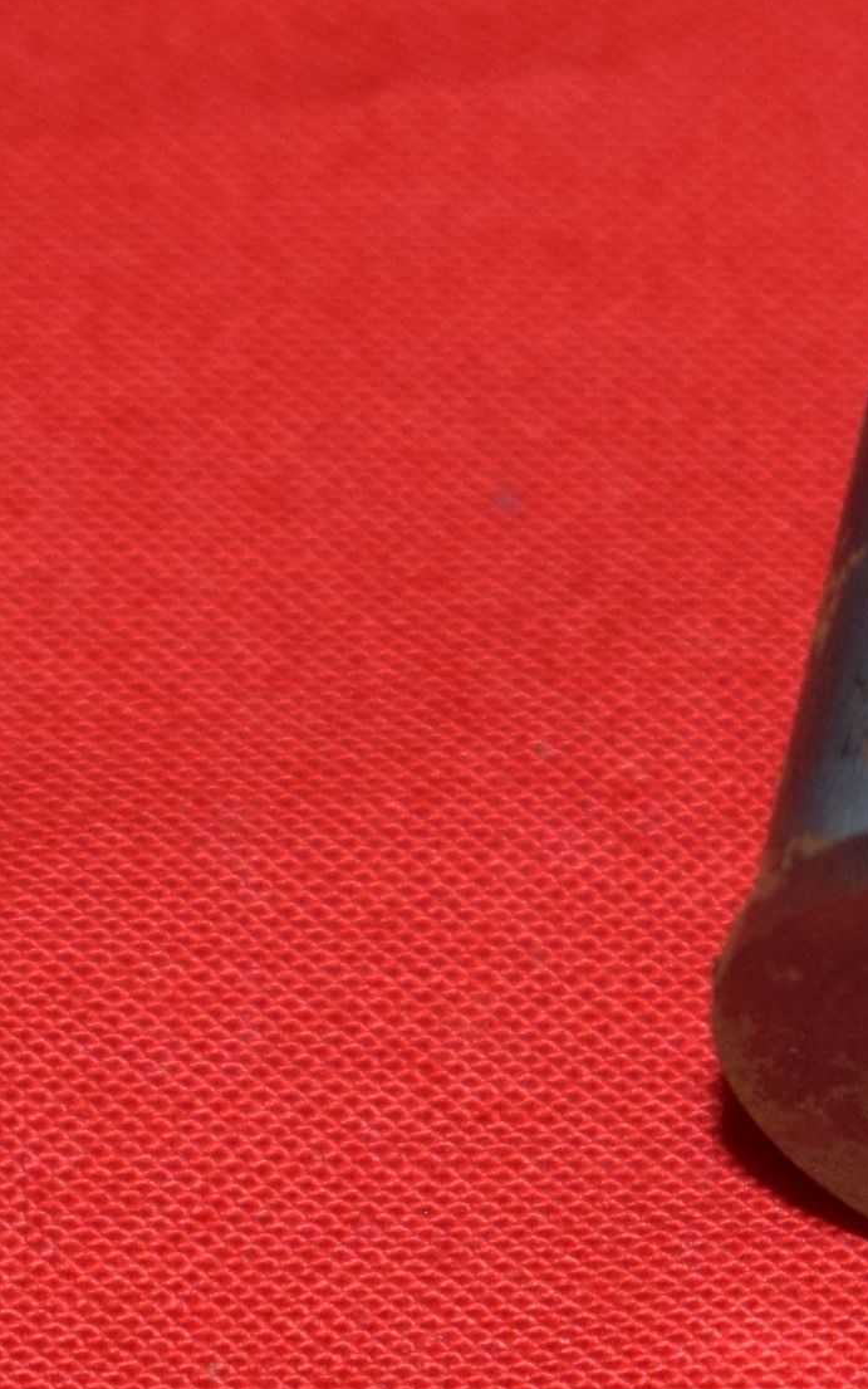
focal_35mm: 342
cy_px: 955
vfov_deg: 6.1
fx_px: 12942
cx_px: 933
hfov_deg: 3.8
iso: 640
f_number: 5.6
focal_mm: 55
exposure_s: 1/125
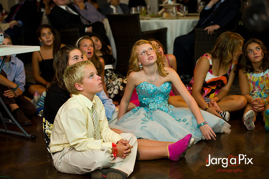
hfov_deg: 28.9
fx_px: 523
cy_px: 90
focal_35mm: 70
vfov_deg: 19.4
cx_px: 134
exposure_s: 1/50
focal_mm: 70
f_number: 2.8
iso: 1600
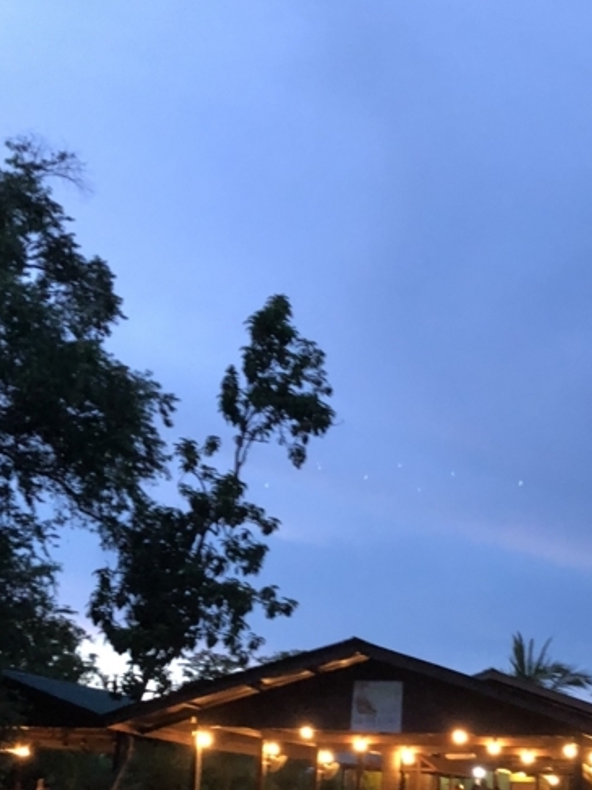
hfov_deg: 24.8
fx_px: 1347
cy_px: 627
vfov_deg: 31.9
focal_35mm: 59
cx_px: 353
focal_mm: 4
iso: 100
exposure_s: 1/5
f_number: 1.8
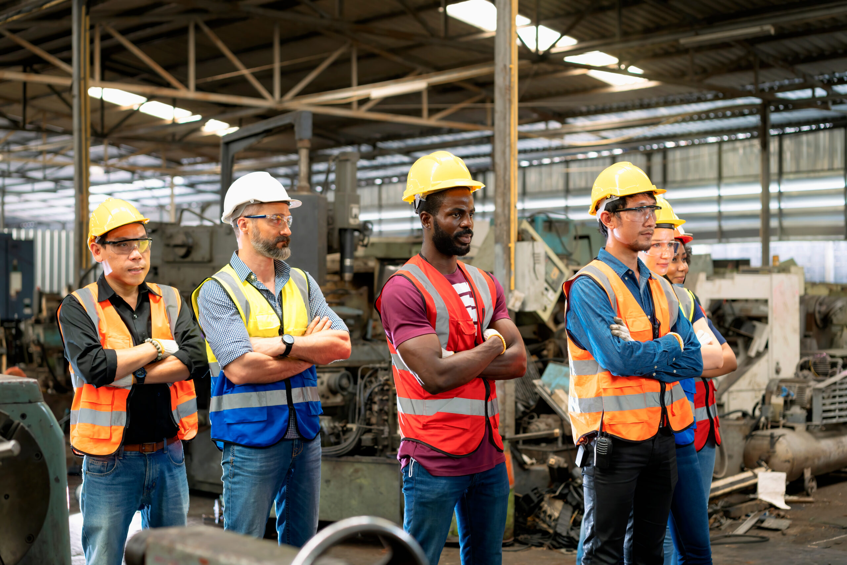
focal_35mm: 55
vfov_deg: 24.6
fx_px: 1294
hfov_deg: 36.2
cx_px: 424
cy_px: 282
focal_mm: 55
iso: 400
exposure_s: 1/160
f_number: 2.8
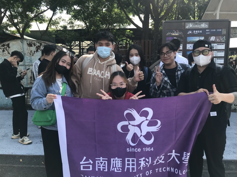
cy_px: 88
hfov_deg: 63.4
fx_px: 192
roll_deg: -0.1
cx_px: 118
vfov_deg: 49.7
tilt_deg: -7.1
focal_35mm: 28
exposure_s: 1/656
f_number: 1.8
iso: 20
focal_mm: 3.99
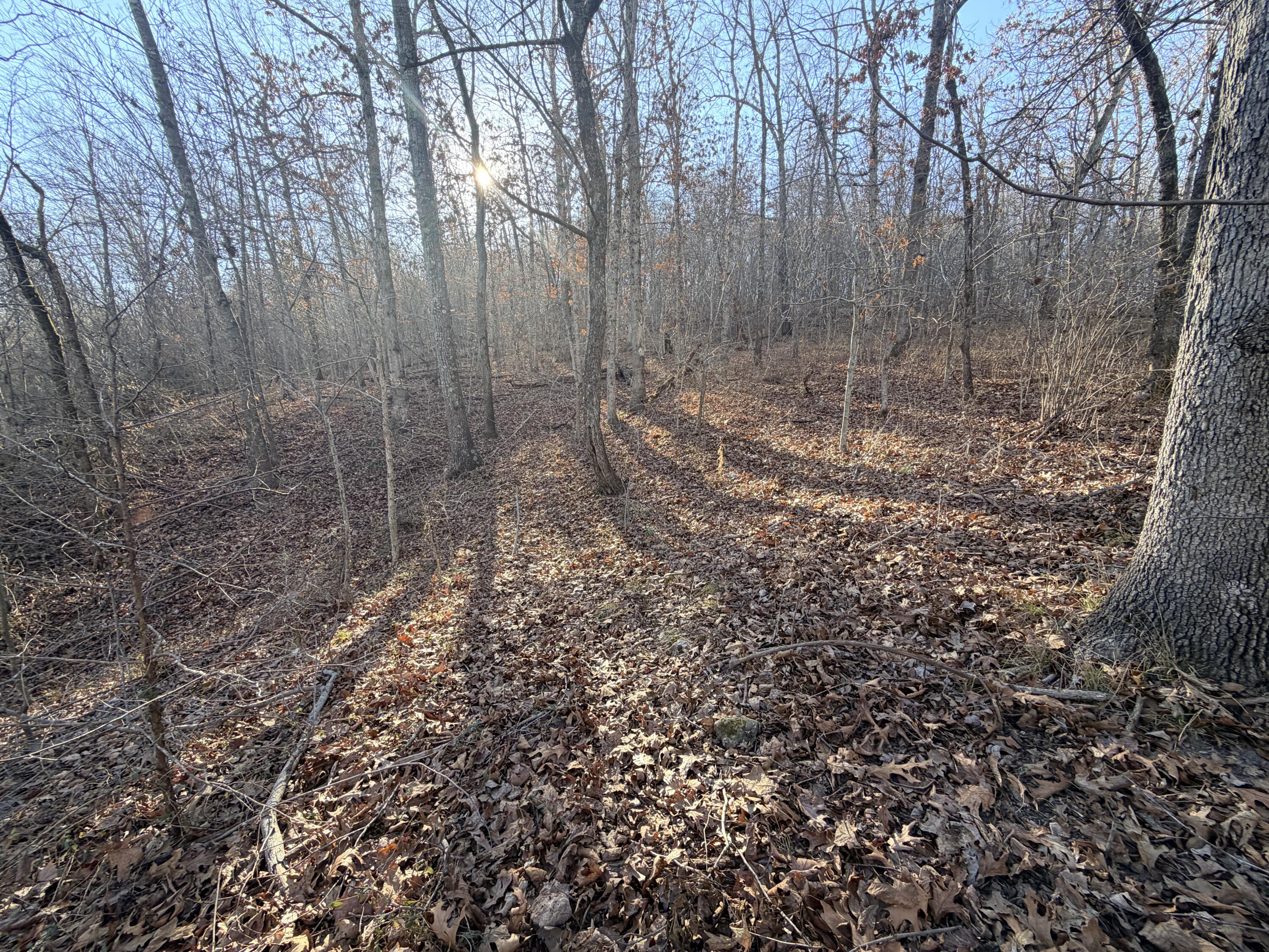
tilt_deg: -9.1
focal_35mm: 14
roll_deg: -1.7
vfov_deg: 85.7
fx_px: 513
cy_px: 476
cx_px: 634
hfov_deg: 102.1
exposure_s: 1/175
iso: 64
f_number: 2.2
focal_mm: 2.22
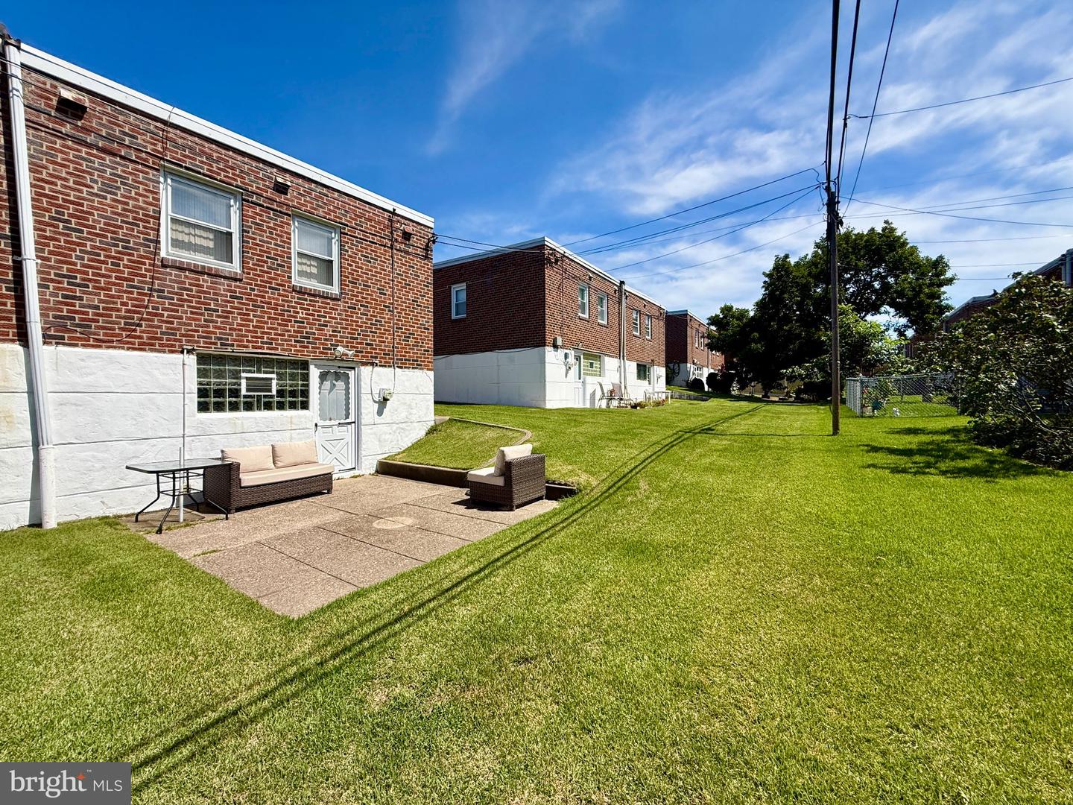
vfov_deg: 85.7
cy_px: 402
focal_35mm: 14
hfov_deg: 102.1
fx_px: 434
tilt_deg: -0.5
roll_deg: +0.1
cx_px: 536
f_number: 2.2
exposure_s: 1/2611
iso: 50
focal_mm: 2.22
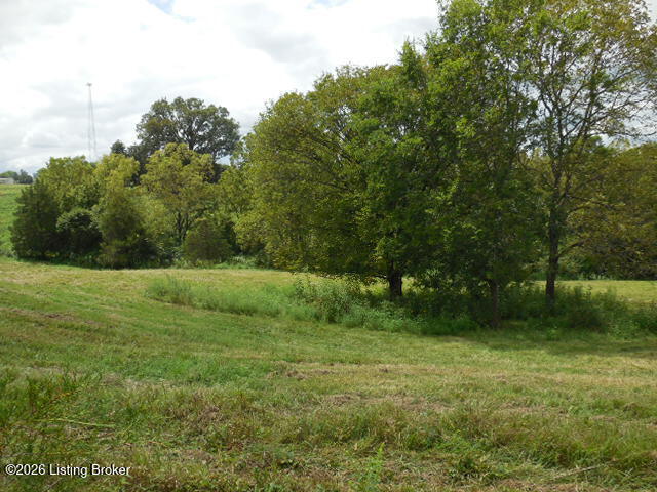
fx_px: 645
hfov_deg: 54.0
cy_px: 246
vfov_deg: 41.8
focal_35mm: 34
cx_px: 328
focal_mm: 6.1
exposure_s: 1/1250
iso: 125
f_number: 3.4
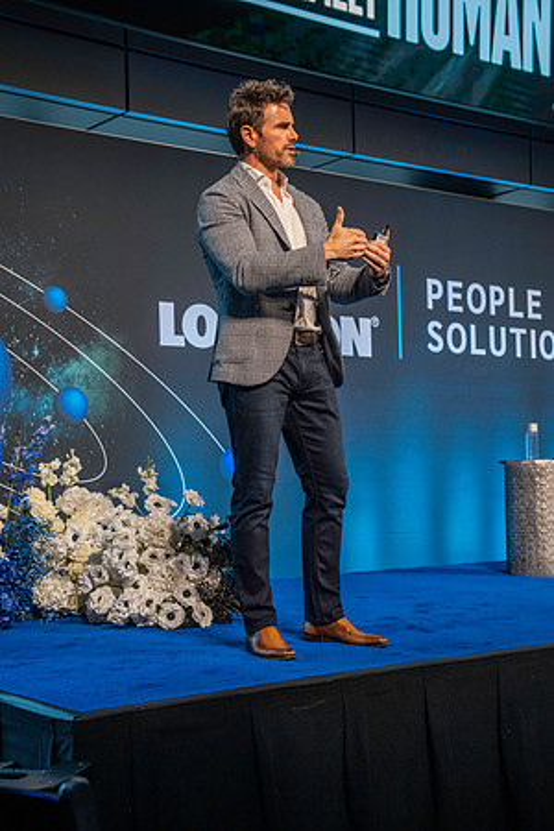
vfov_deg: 38.2
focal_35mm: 52
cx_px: 277
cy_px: 416
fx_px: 1200
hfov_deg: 26.0
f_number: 4.5
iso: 3200
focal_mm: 52
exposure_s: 1/200
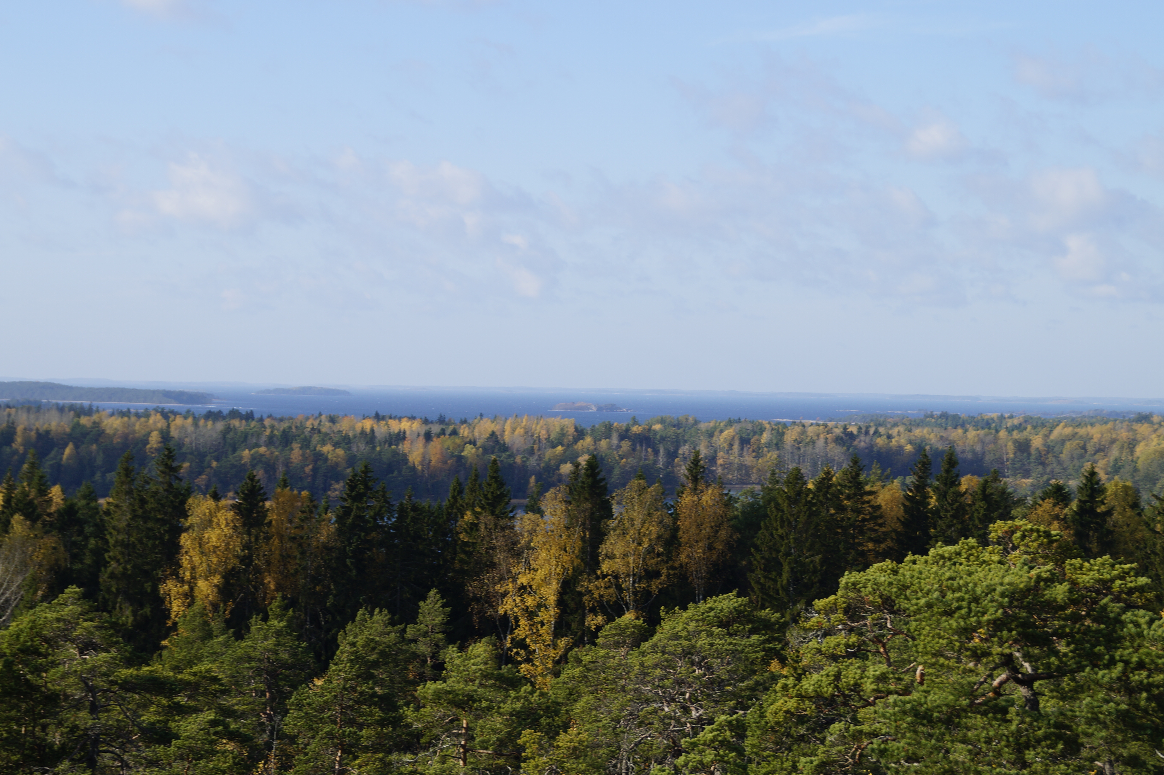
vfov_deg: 16.5
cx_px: 582
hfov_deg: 24.6
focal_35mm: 82
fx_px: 2666
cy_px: 388
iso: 100
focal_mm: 55
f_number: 9
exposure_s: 1/160
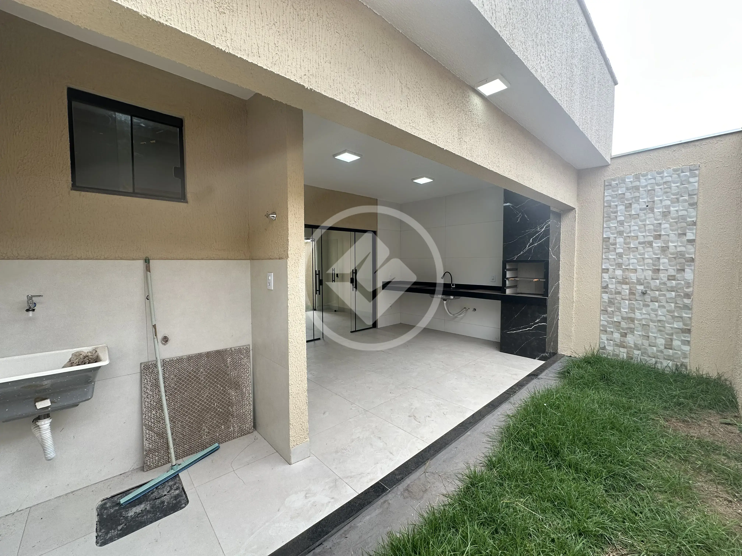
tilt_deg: -3.3
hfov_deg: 102.1
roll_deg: +0.5
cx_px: 371
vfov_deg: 85.7
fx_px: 300
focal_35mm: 14
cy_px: 278
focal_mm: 2.22
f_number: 2.2
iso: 40
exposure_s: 1/169
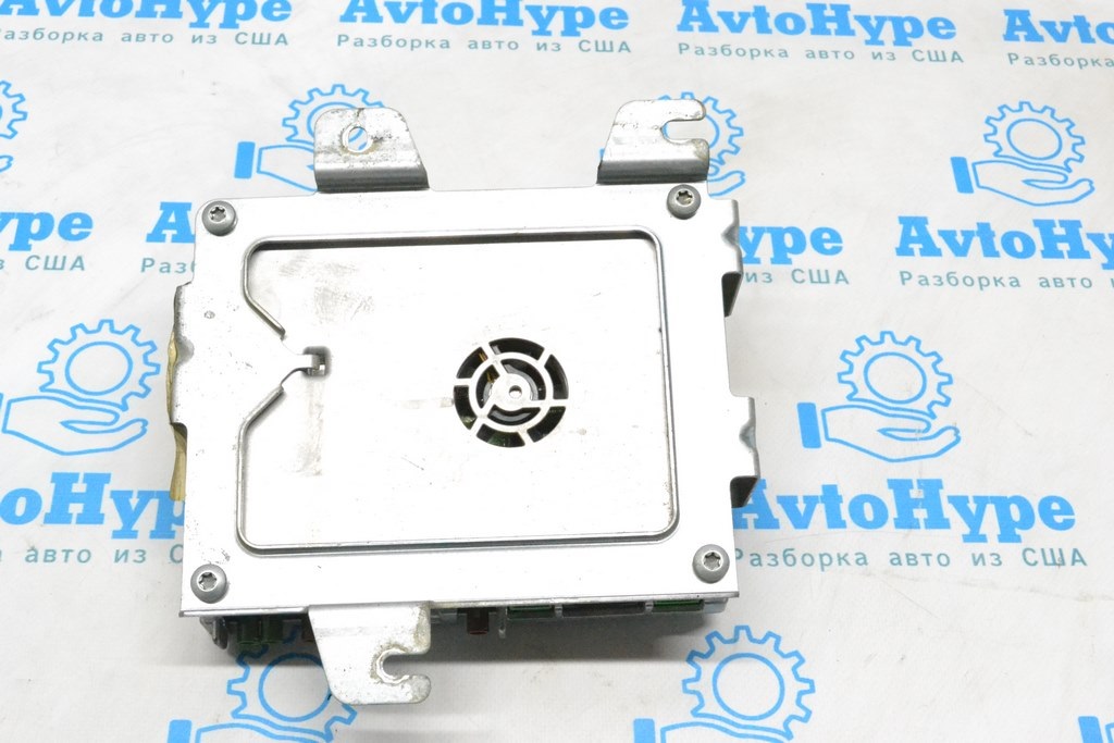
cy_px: 372
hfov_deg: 41.1
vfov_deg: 28.1
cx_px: 557
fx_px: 1485
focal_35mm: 48
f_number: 11
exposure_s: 1/160
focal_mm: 32
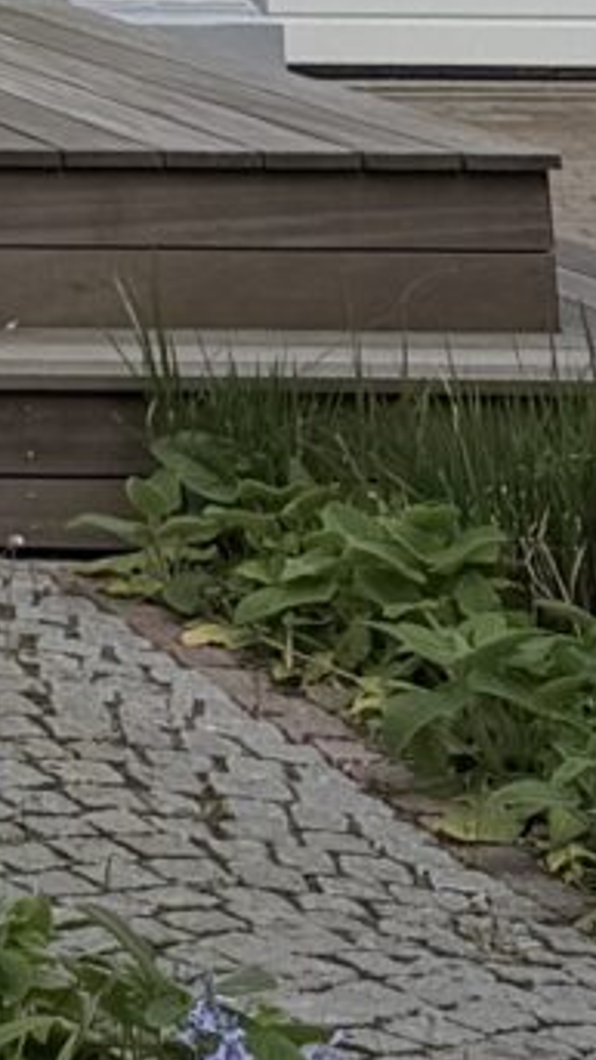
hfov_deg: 5.2
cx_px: -2155
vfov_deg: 9.8
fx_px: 5477
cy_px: -1477
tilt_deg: +9.0
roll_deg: -0.7
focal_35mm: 195
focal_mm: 6.76
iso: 80
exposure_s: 1/3759
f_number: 1.78
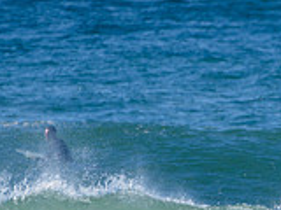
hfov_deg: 1.0
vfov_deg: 0.8
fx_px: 15683
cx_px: 313
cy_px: 280
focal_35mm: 1932
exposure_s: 1/2000
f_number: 5.6
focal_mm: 500
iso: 180
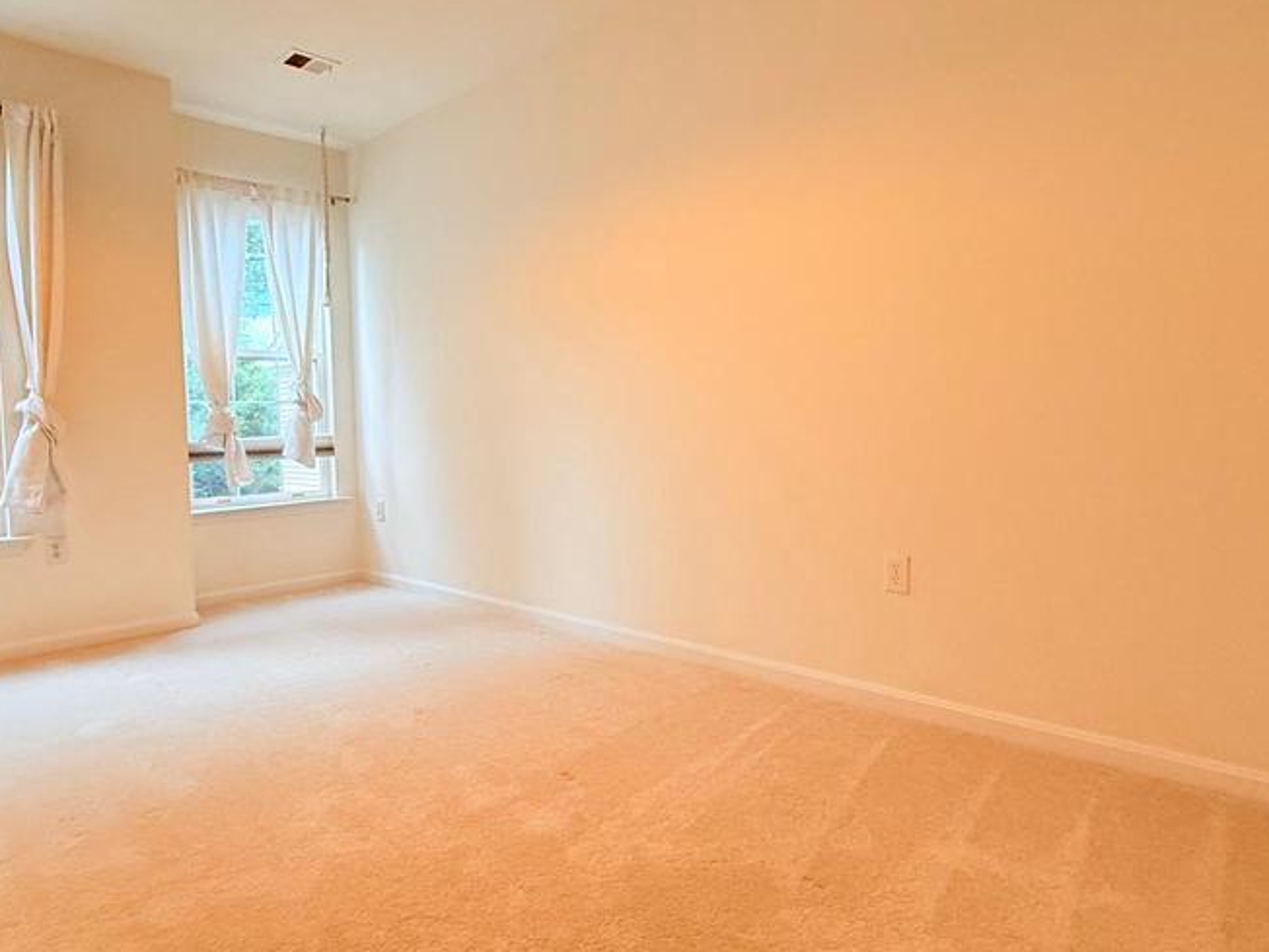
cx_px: 572
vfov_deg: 61.1
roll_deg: +1.8
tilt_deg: -3.5
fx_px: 807
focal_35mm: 22
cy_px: 456
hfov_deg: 76.2
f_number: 2.2
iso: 250
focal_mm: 2.22
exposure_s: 1/120
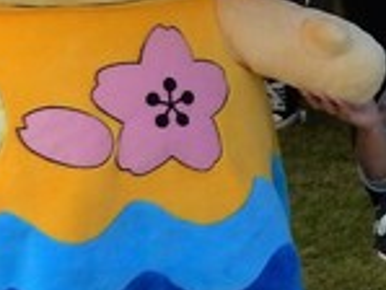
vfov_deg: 10.4
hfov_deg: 13.5
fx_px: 1495
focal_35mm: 134
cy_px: -251
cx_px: 637
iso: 125
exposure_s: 1/800
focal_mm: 4.5
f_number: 3.7
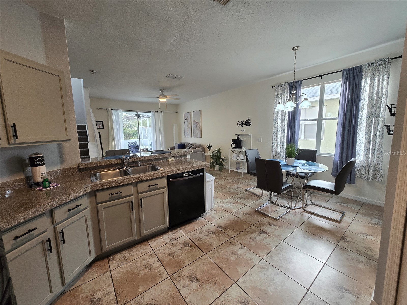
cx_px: 204
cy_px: 152
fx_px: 153
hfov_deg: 106.2
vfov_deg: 89.9
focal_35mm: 13
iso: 80
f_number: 2.2
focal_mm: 1.7
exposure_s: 1/60
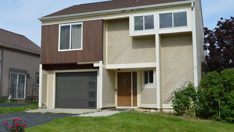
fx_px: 267
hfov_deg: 47.4
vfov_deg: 27.7
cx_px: 112
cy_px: 64
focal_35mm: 43
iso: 100
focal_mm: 26
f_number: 9
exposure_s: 1/320
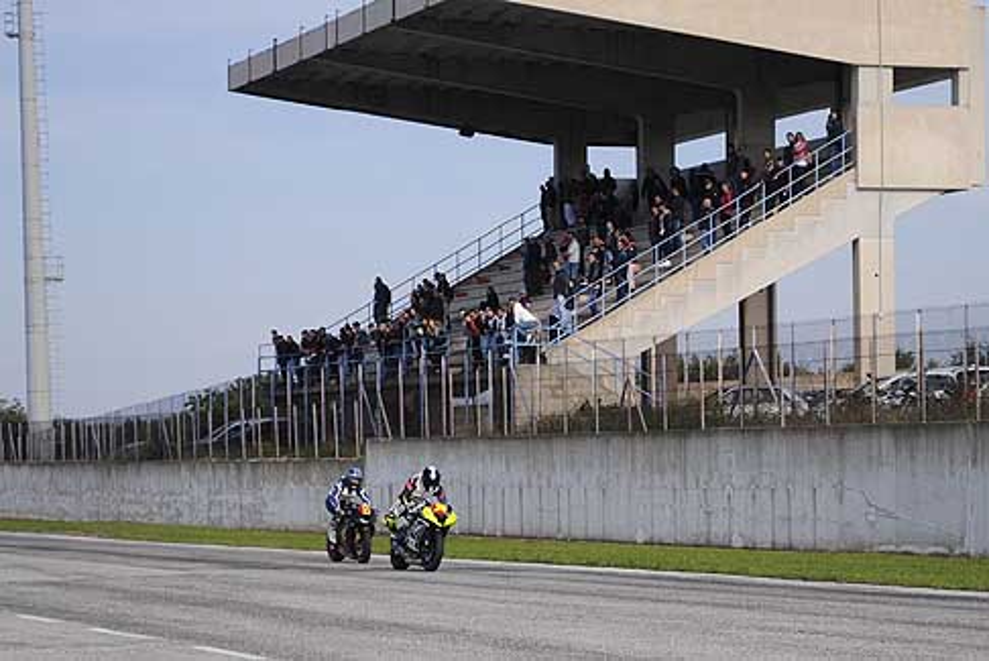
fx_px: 2268
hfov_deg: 24.6
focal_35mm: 82
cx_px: 494
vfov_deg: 16.6
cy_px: 330
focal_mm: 55
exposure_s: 1/1000
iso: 200
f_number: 5.6
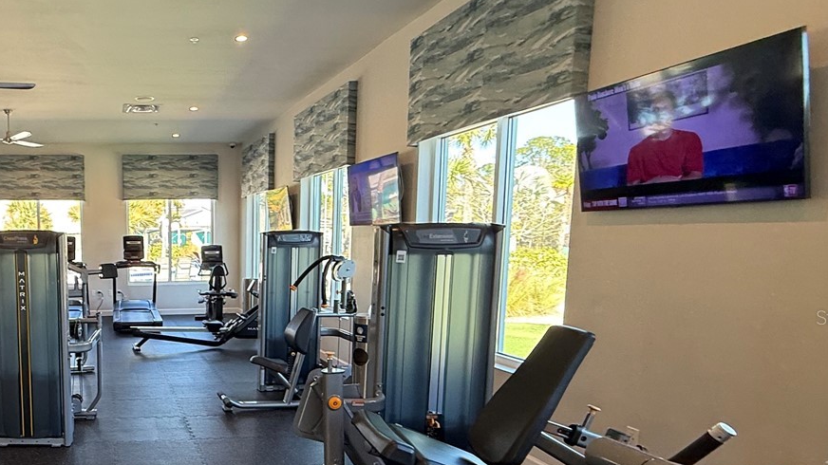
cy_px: 317
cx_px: 146
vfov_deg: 40.8
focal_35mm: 28
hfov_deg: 61.3
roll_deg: +1.1
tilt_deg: -12.3
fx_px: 615
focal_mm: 2.22
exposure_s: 1/120
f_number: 2.2
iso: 125
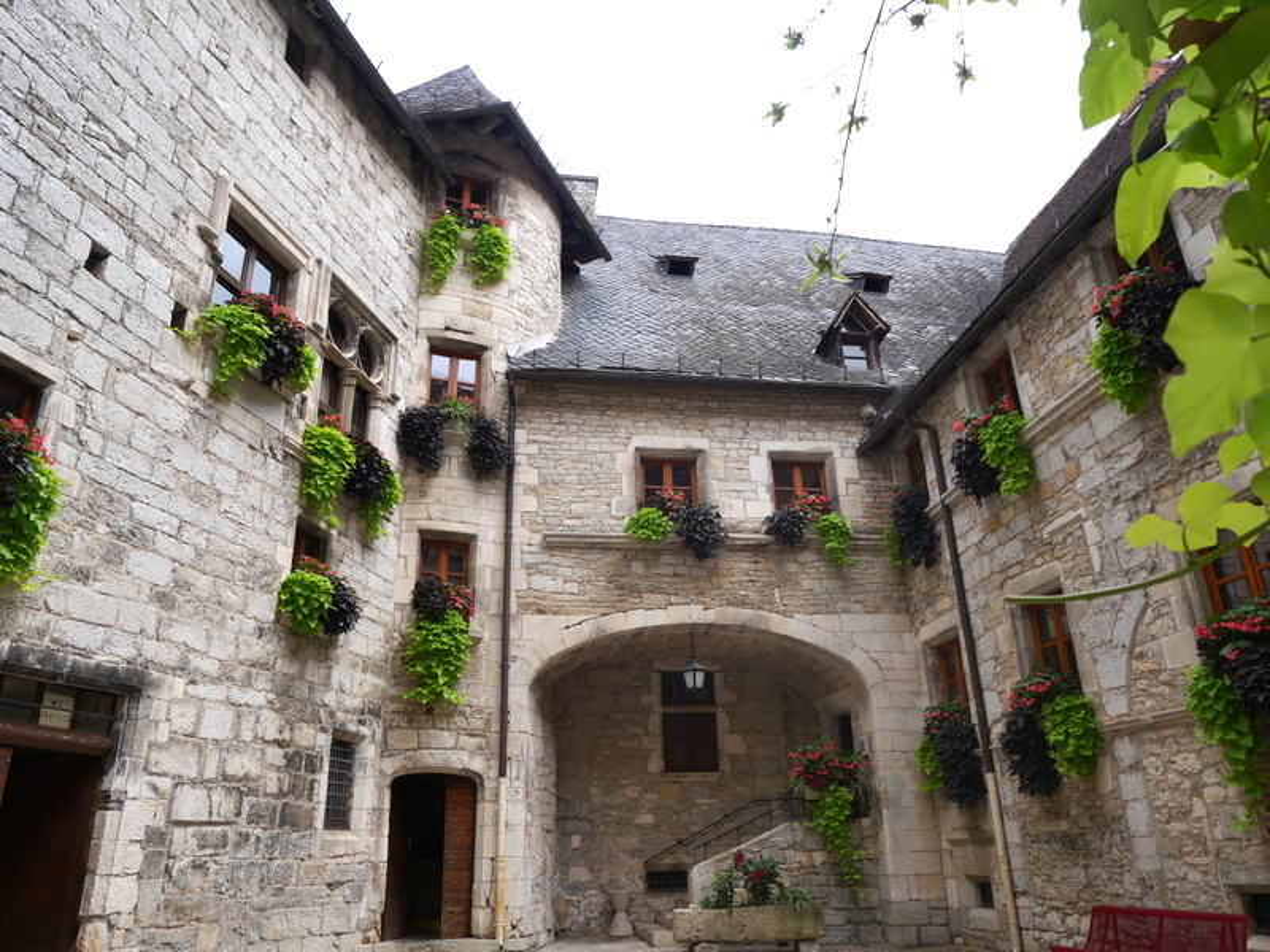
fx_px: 881
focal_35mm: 24
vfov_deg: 56.8
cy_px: 476
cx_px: 635
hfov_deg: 71.6
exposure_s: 1/320
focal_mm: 12
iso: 200
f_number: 5.6
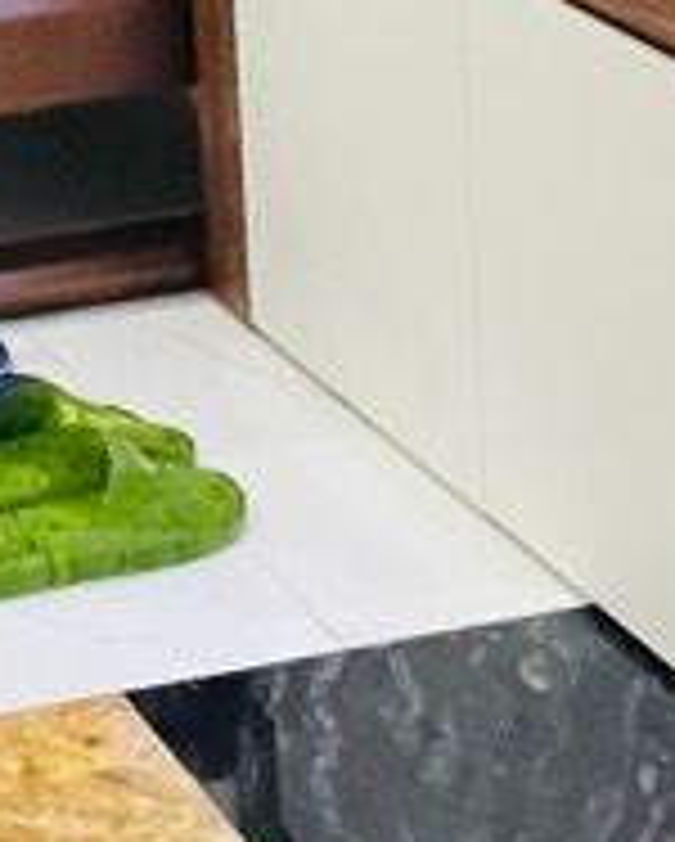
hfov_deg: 11.7
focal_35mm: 123
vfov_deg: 13.9
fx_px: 3067
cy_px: -684
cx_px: -486
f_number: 2.2
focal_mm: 2.71
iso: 320
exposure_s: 1/50
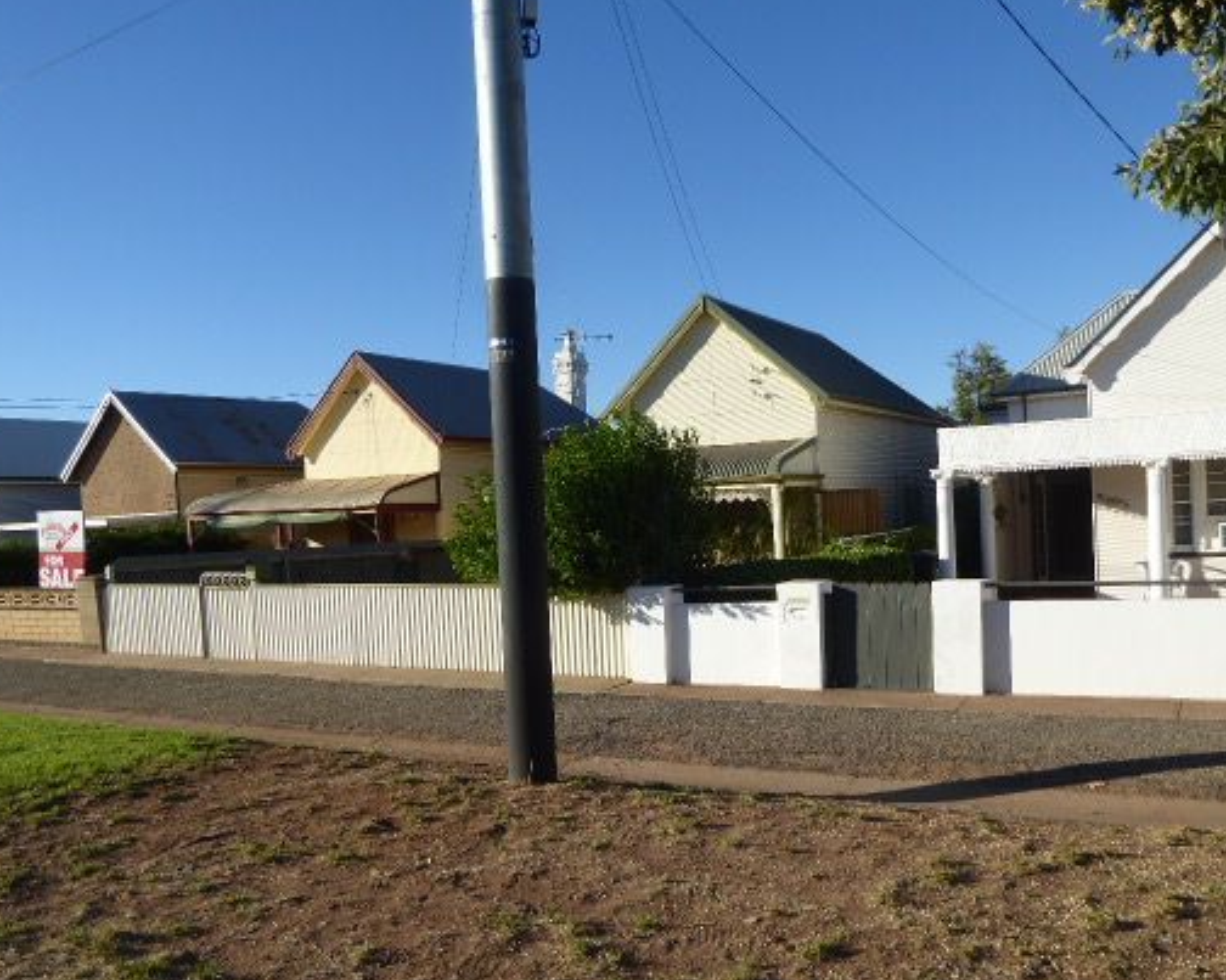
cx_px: 625
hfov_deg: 57.2
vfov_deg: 47.0
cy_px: 552
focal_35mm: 31
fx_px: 1125
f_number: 3.3
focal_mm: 4.3
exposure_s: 1/800
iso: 80
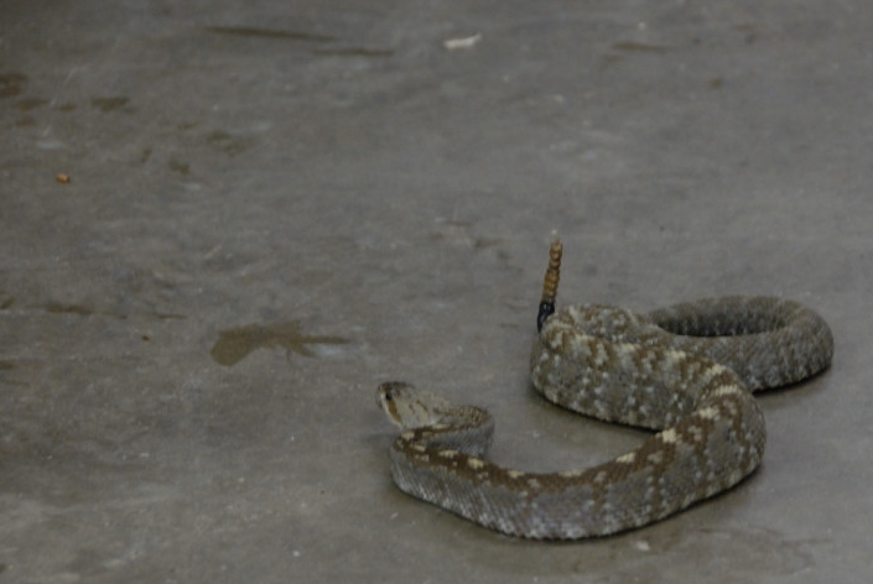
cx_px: 573
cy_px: 379
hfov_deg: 10.5
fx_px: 4751
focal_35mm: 196
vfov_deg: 7.0
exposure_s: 1/30
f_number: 5.3
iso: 800
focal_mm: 95
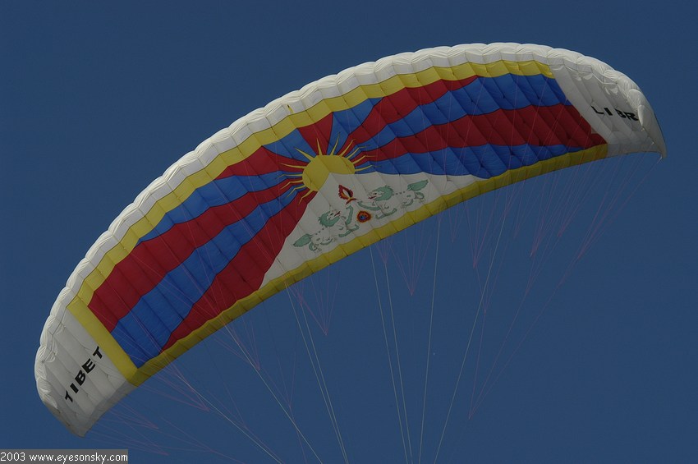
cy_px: 232
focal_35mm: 270
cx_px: 349
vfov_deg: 5.1
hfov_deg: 7.6
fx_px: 5230
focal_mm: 180
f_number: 7.1
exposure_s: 1/800
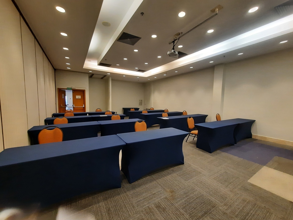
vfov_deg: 89.9
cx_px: 146
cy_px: 110
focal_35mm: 13
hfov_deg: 106.2
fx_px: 110
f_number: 2.2
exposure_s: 1/30
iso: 200
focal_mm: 1.74
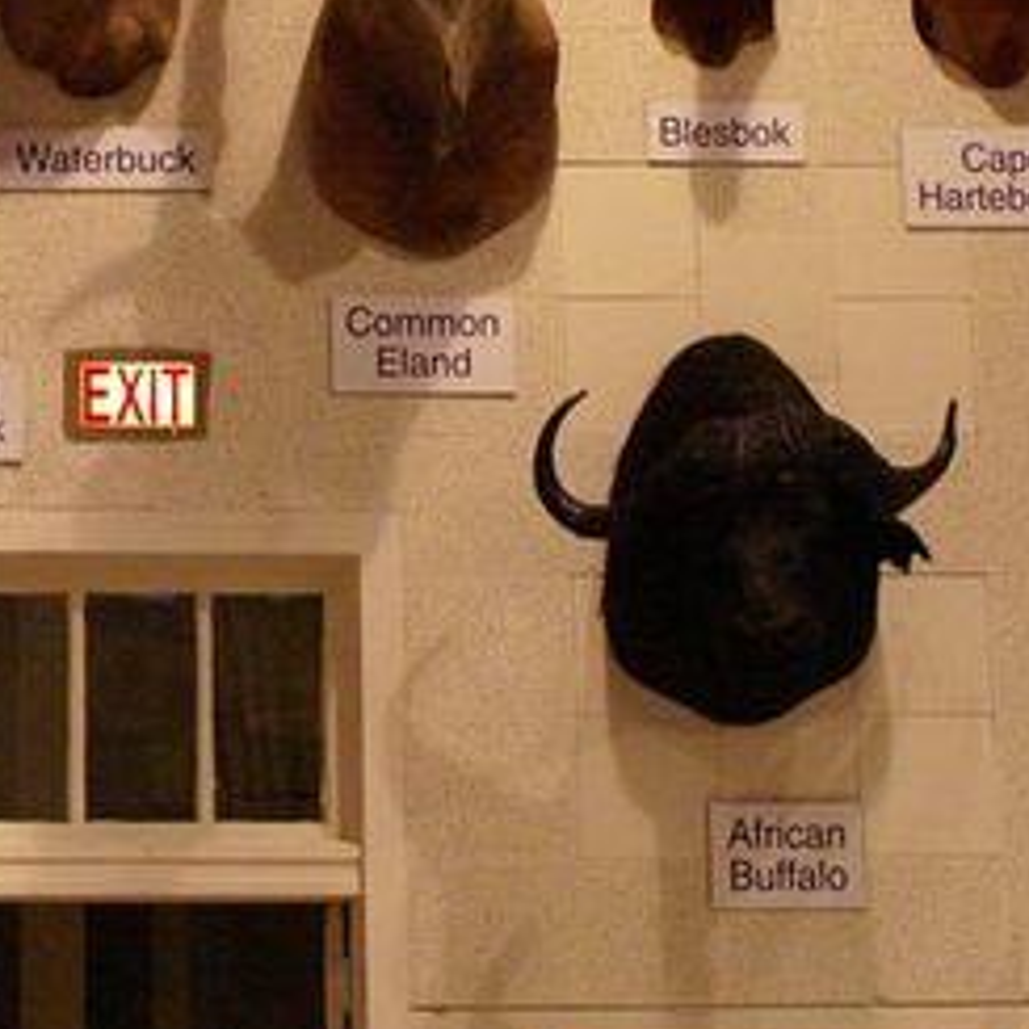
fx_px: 3363
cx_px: 105
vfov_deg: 17.2
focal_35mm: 100
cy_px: 172
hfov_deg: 17.2
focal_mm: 30
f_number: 5
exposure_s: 1/60
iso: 3200
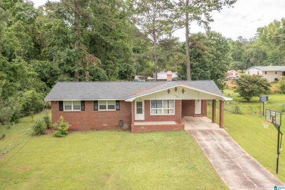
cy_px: 95
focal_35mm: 28
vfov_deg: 46.4
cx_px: 142
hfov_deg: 65.5
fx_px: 222
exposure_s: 1/500
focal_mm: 10.26
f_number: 2.8
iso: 100
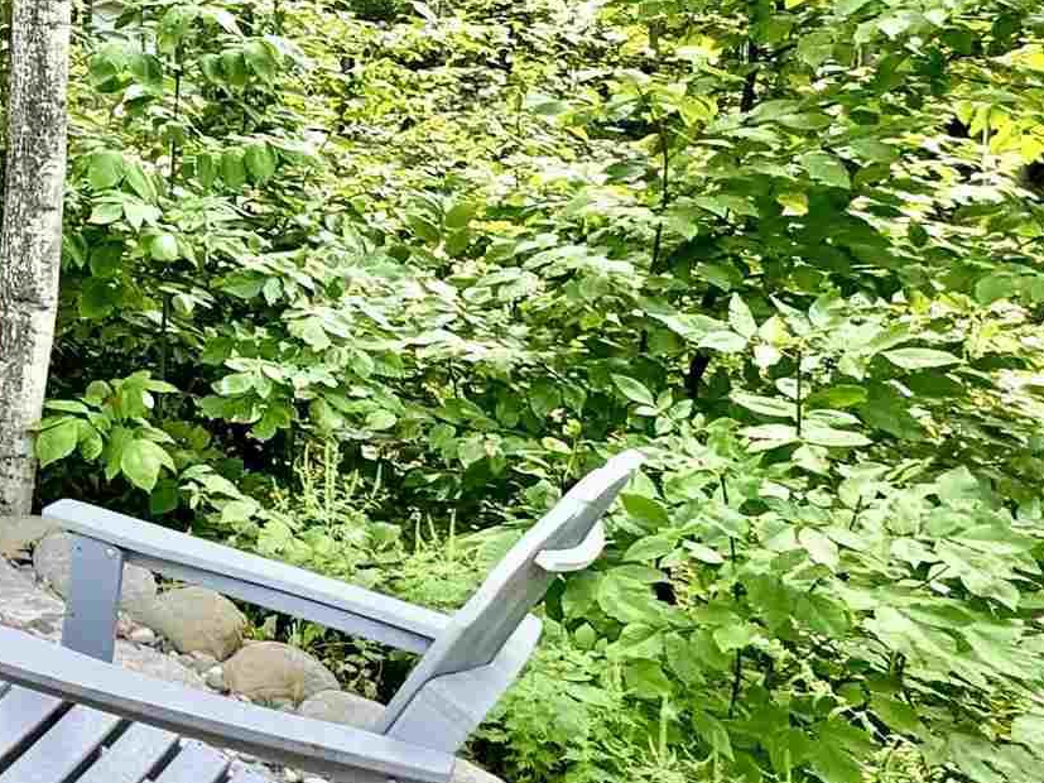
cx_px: -524
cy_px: 34
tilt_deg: +0.5
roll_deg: -1.1
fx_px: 1568
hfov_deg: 26.5
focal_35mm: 52
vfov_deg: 26.8
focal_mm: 2.22
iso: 40
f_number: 2.2
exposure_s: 1/136
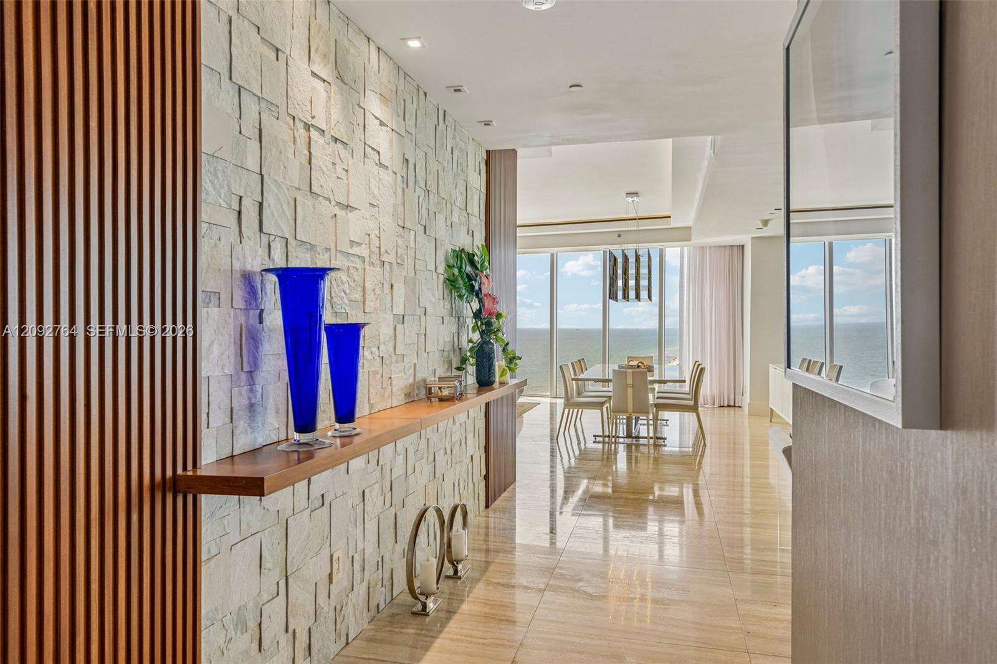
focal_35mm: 24
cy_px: 332
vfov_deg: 53.1
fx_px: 664
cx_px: 498
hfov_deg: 73.8
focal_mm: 24
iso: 200
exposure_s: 1/50
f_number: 9
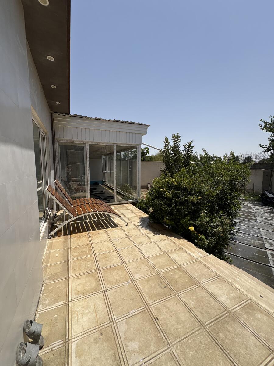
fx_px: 148
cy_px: 183
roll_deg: -0.1
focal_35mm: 14
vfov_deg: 102.1
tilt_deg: -5.3
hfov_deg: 85.7
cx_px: 137
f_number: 2.2
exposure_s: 1/3106
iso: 50
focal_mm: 2.22
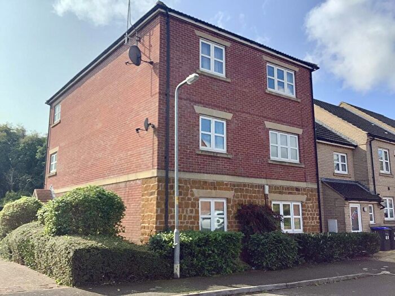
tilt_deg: +11.4
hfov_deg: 58.4
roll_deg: +0.3
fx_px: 354
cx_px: 198
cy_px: 148
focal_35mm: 31
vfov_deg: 45.4
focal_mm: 3.3
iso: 25
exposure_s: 1/1031
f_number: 2.4
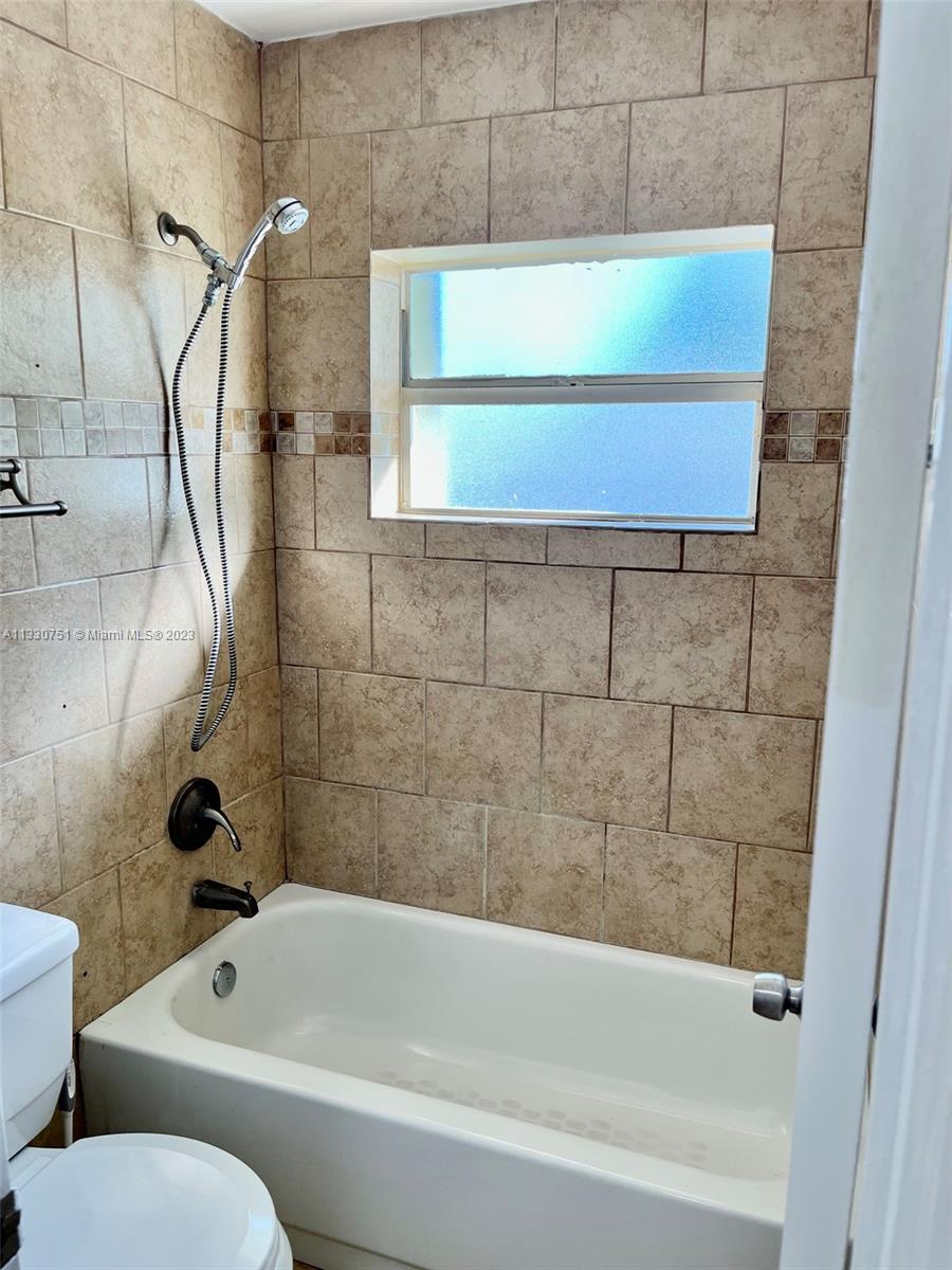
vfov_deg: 67.3
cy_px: 635
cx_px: 476
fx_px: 953
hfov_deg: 53.1
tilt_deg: -11.9
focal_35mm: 26
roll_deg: -0.4
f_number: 1.6
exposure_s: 1/162
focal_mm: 5.1
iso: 50
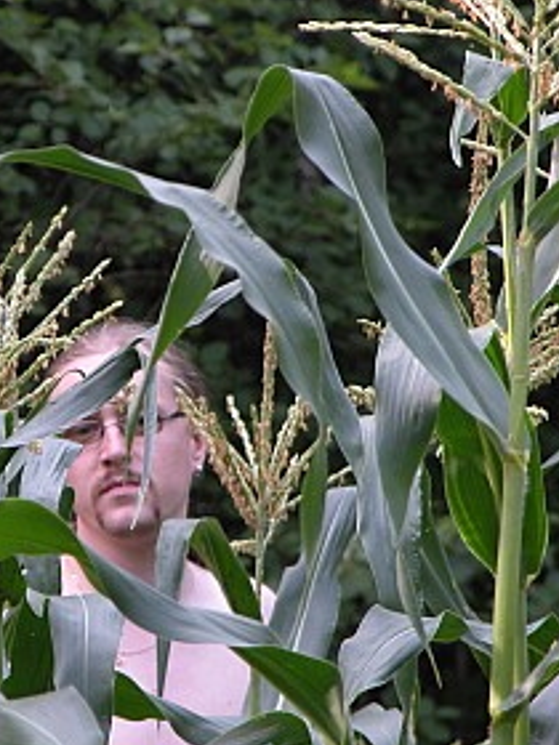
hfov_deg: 3.3
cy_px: 350
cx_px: 59
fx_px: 9689
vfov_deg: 4.4
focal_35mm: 450
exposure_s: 1/34.8
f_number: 4.2
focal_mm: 71.2
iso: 100
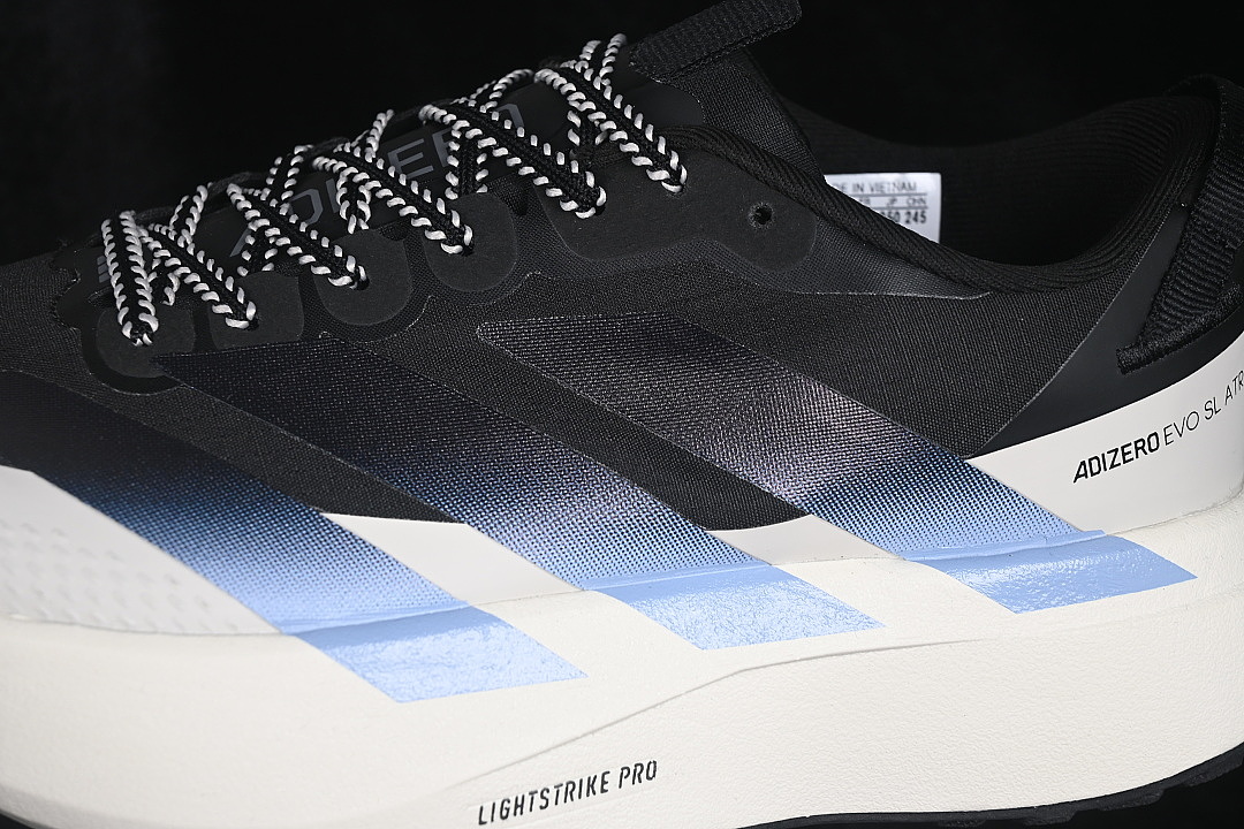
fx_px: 2591
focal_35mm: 75
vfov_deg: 18.2
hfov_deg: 27.0
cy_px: 414
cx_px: 622
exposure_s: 1/60
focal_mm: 50
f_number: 6.3
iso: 160
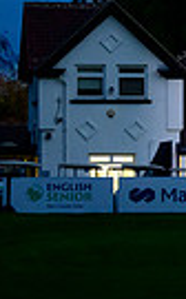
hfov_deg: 3.4
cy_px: 87
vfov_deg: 5.5
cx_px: 567
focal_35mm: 381
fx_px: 3100
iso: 2500
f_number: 2.8
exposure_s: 1/125
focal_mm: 87
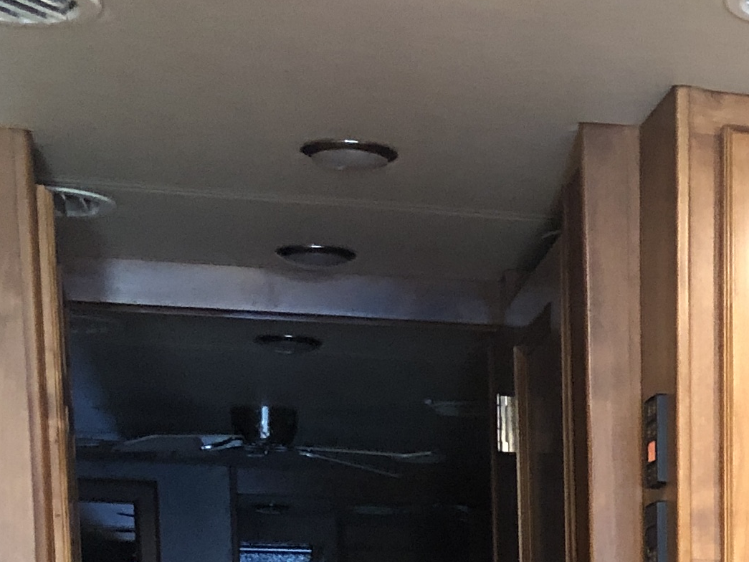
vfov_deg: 12.4
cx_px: 948
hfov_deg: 17.2
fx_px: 2337
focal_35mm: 108
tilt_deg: -7.9
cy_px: 1065
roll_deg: -0.3
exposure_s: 1/8
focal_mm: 3.99
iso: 100
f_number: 1.8
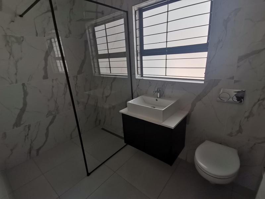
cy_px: 100
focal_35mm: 17
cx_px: 132
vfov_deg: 74.7
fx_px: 130
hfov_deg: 91.0
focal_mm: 1.78
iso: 50
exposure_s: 1/107
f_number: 2.4
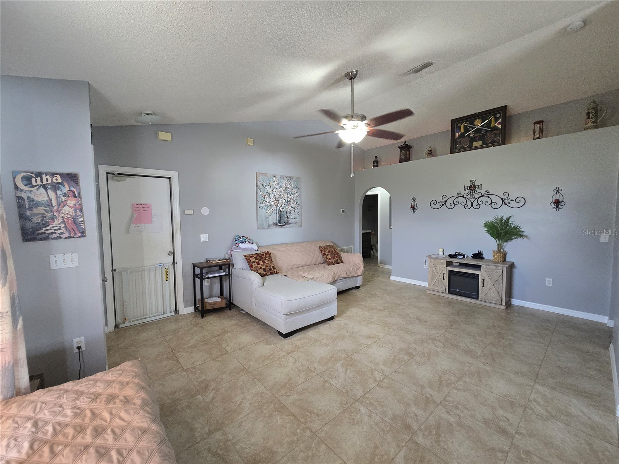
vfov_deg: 89.9
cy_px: 232
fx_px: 232
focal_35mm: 13
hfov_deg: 106.2
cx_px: 310
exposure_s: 1/60
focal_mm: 2.2
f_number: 2.2
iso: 640
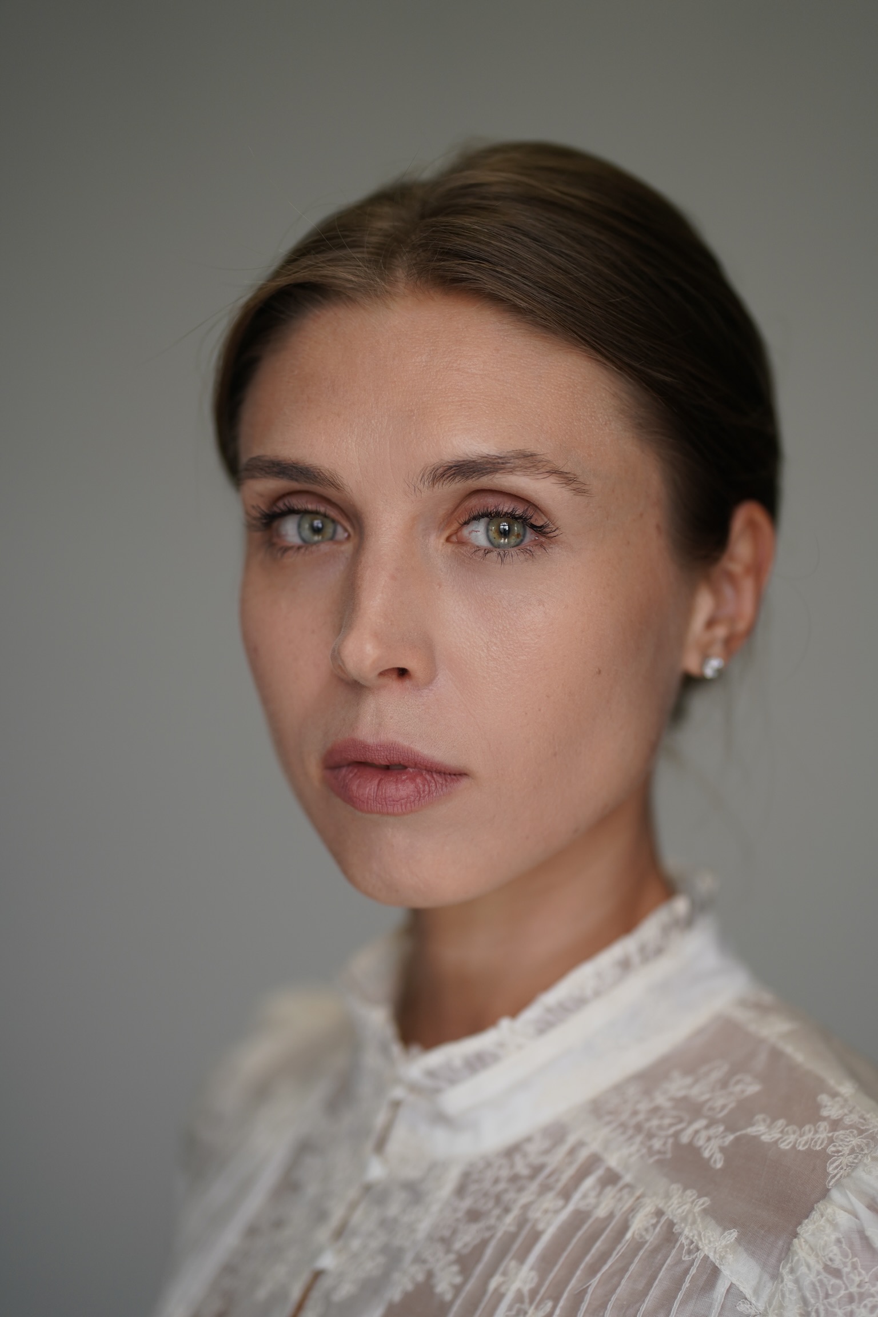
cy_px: 658
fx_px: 3109
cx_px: 439
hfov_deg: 16.1
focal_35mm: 85
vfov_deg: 23.9
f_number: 2
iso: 320
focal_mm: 85
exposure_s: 1/500
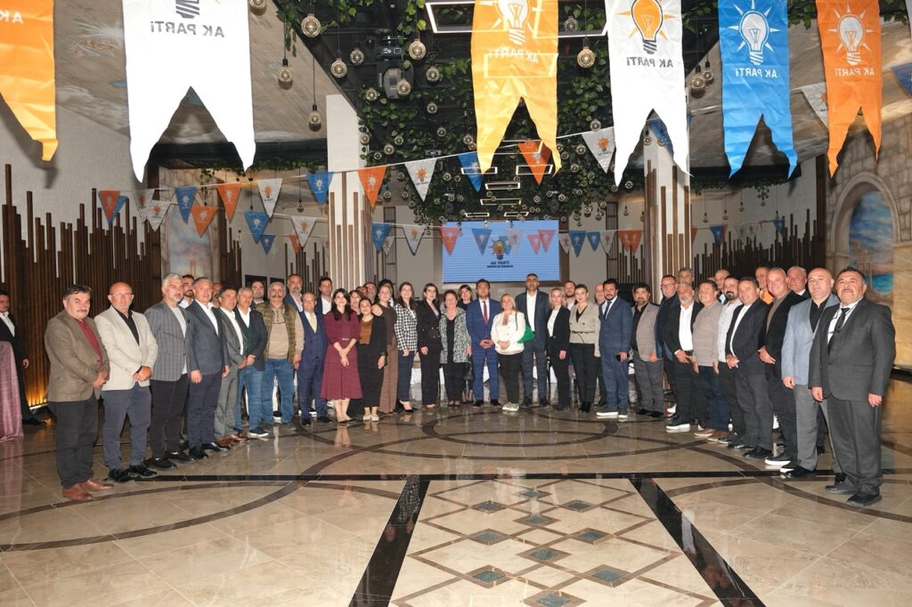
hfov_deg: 69.4
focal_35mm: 26
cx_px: 456
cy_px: 304
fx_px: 658
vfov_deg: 49.5
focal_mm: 17.6
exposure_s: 1/250
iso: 800
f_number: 3.6
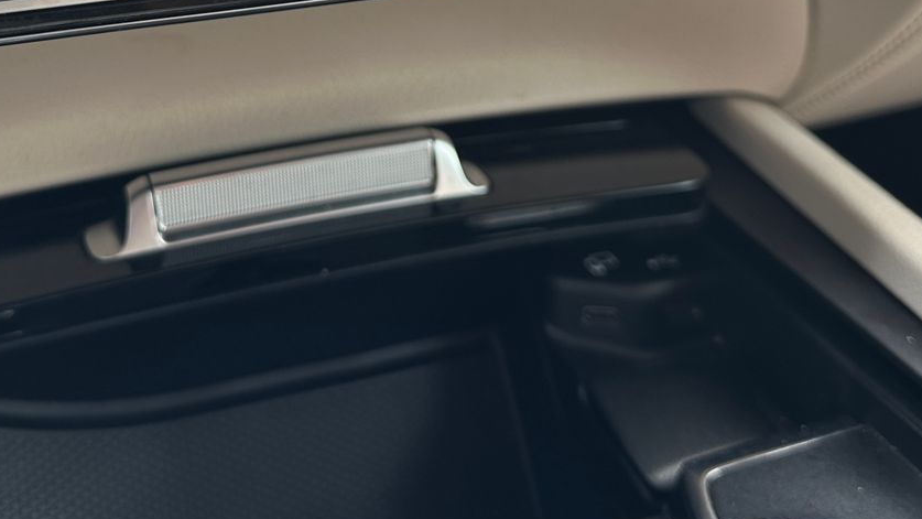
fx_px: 1223
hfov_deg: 40.9
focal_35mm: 50
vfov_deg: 22.1
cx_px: 322
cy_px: -109
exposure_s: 1/121
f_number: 1.78
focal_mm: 6.86
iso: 64
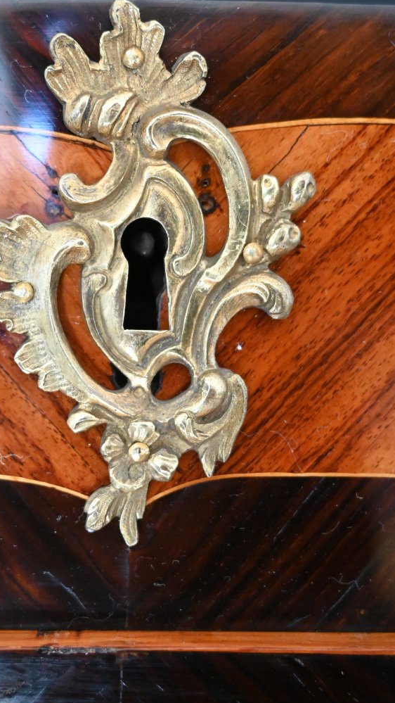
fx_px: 738
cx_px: 141
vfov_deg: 50.9
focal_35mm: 40
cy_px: 336
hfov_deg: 29.8
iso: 4500
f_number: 4
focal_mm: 21
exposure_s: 1/125
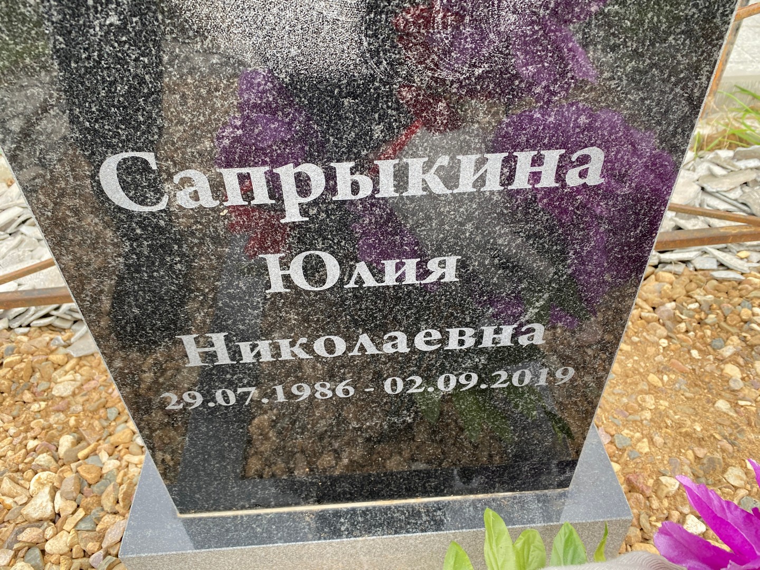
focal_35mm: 26
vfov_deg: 53.1
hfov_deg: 67.3
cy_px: 285
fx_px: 571
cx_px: 380
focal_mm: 4.25
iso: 50
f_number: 1.8
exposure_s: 1/121
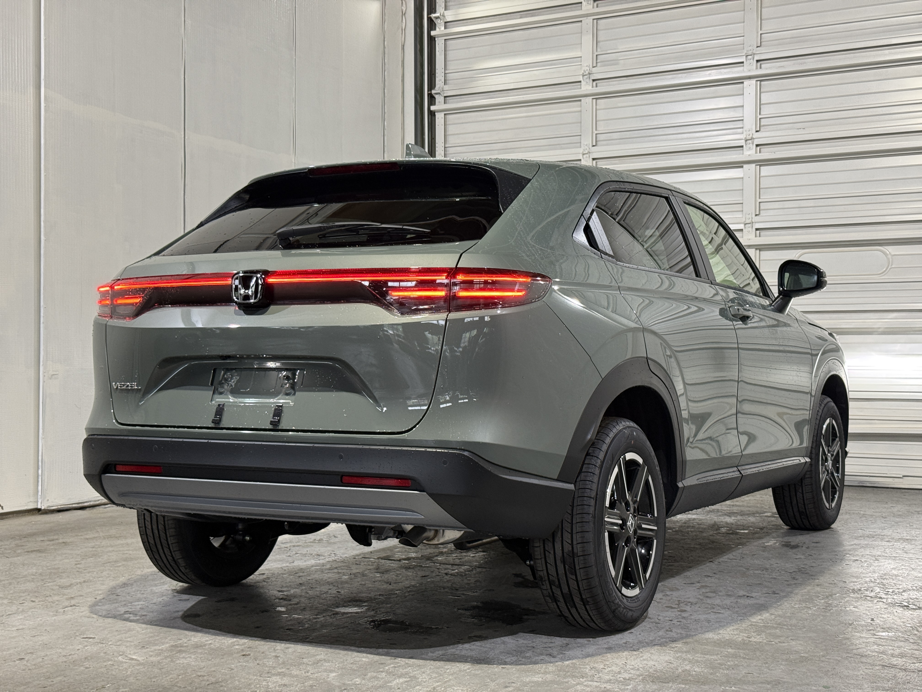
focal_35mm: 48
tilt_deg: +0.6
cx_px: 461
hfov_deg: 39.7
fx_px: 1278
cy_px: 346
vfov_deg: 30.3
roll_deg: -0.2
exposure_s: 1/60
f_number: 1.78
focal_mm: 6.76
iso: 160
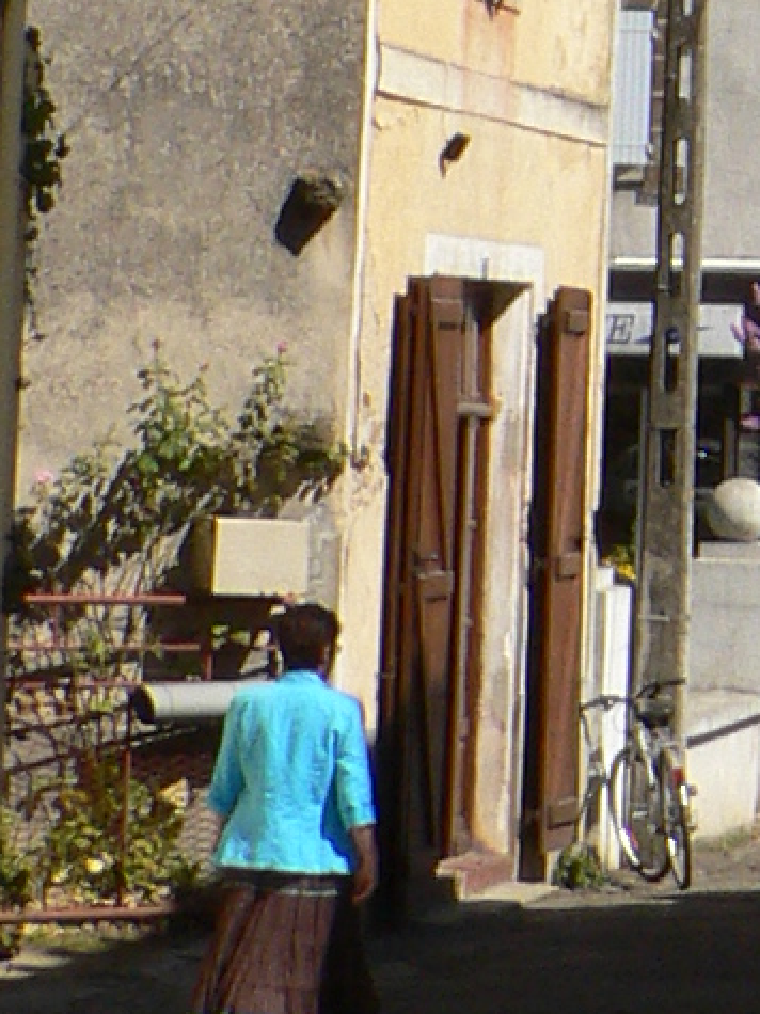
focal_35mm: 194
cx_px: 1706
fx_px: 5682
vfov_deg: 9.7
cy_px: -854
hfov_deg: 7.3
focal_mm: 6
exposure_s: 1/500
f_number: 5.6
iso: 100
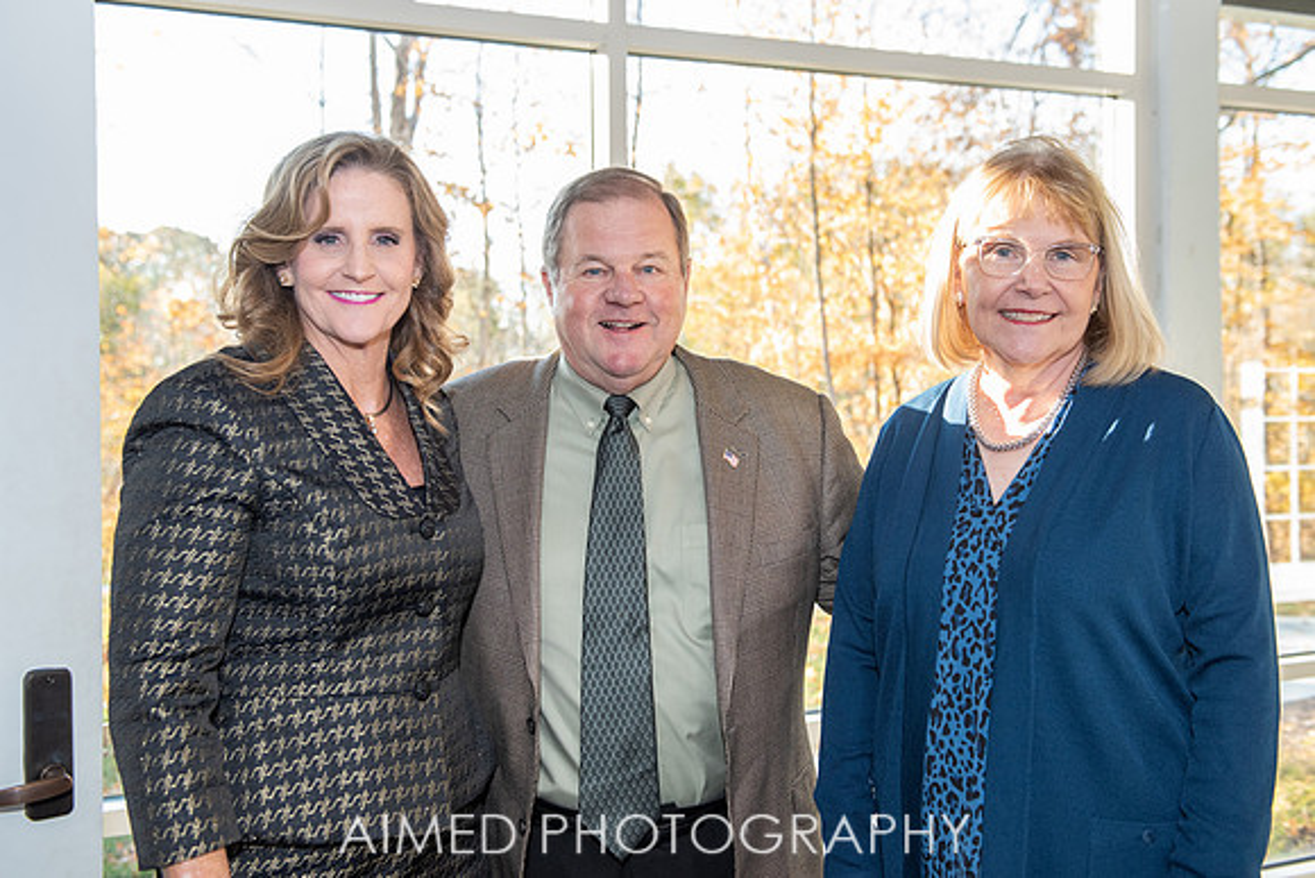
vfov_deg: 33.1
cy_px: 402
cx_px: 667
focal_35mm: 40
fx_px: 1477
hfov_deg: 48.0
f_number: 3.5
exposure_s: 1/250
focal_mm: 36
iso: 800
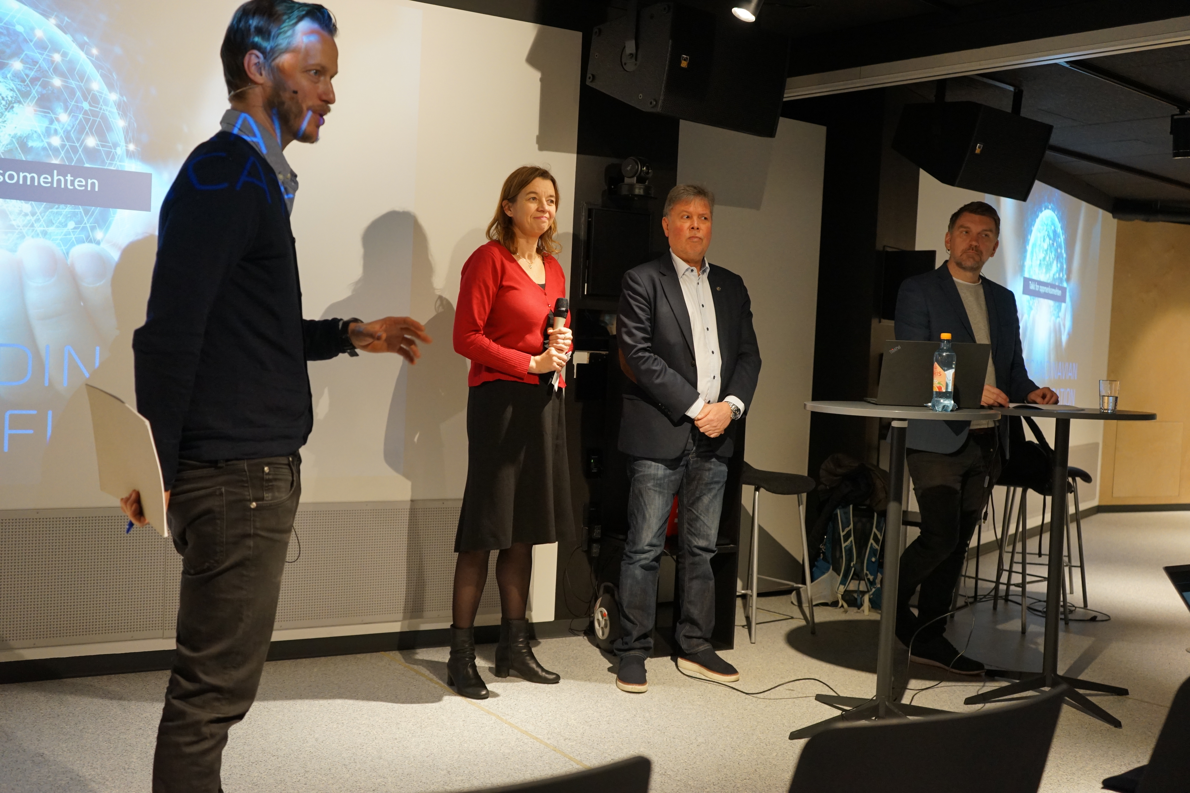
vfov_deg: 35.9
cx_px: 595
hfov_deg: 51.9
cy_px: 396
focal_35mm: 37
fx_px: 1223
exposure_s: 1/160
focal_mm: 37
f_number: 4
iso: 2000
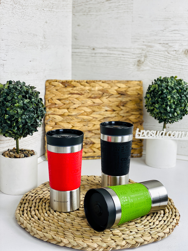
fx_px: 377
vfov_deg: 36.8
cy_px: 126
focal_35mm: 52
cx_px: 94
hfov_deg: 28.0
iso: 32
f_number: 2
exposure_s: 1/100
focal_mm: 6
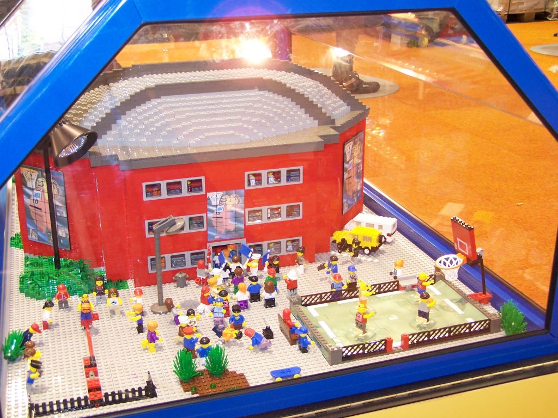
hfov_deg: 39.7
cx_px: 279
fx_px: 774
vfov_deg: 30.3
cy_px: 209
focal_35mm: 48
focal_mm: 8
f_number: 3
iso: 140
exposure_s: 1/8
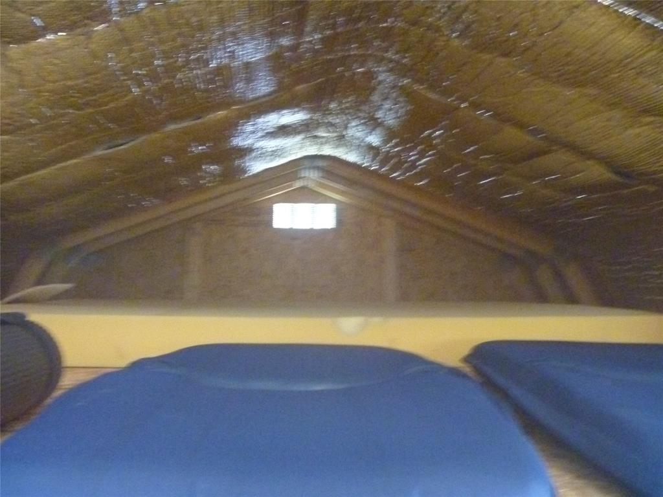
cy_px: 248
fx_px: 670
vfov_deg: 40.7
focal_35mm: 35
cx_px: 332
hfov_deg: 52.6
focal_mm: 6.3
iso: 1250
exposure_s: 1/15
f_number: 3.5
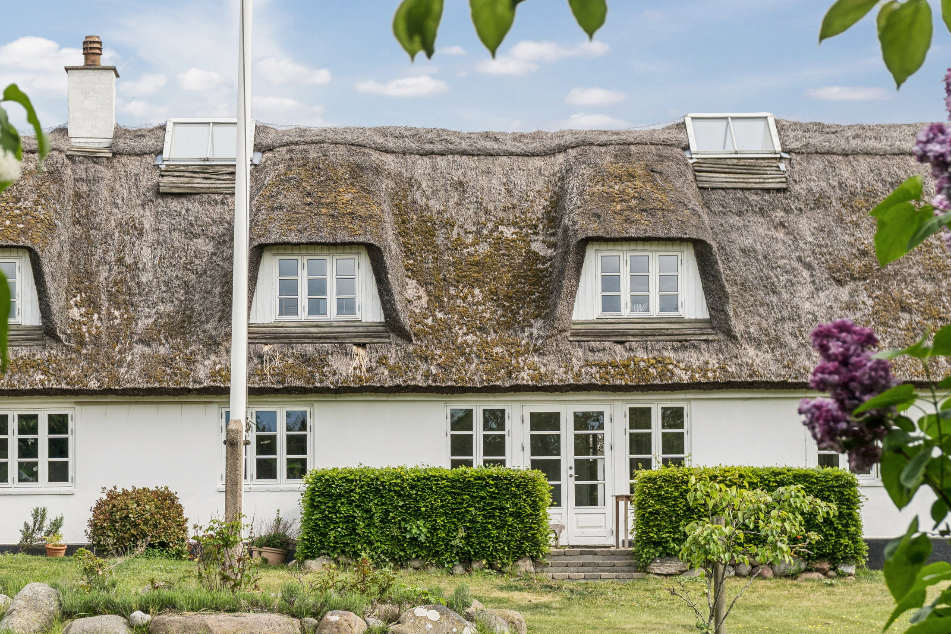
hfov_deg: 20.8
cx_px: 349
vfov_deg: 14.0
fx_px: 2588
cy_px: 354
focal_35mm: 98
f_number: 6.3
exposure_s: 1/500
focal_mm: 48
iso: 200
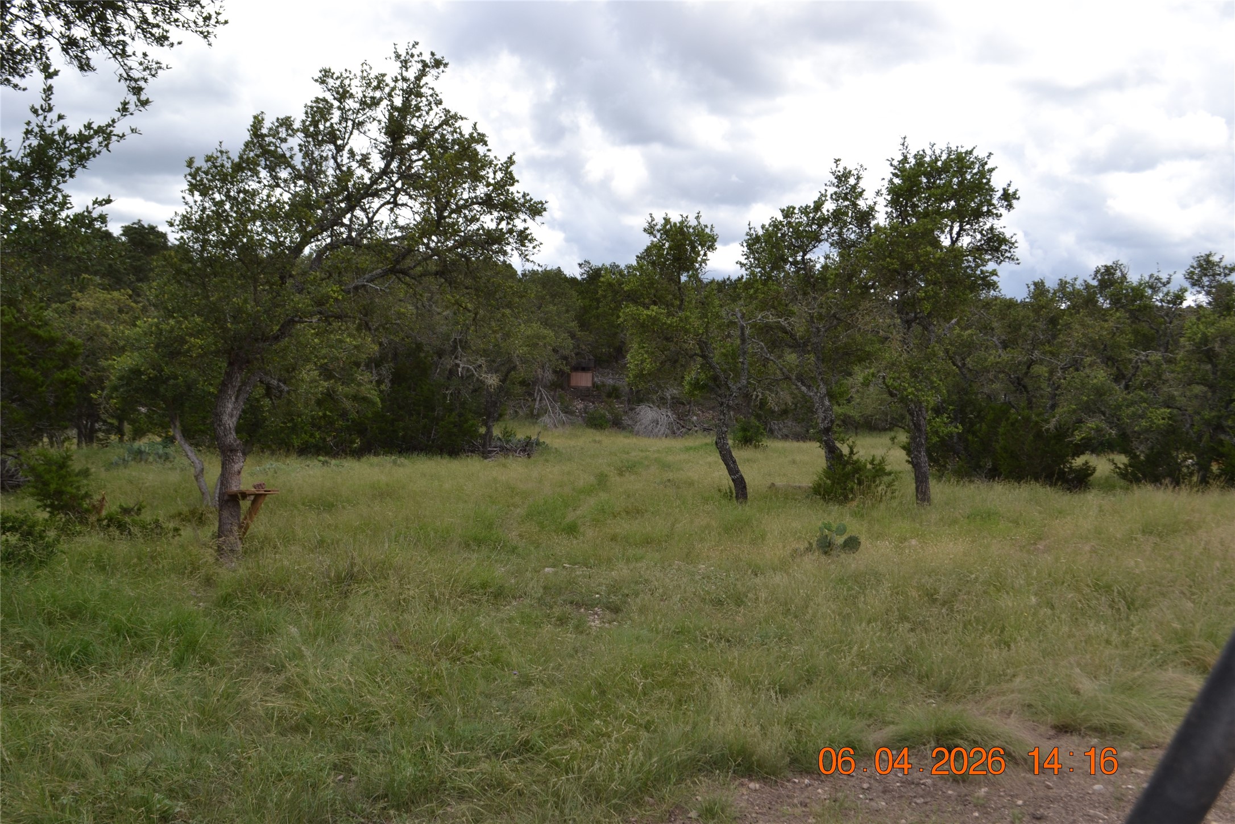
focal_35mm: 36
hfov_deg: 53.1
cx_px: 618
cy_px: 412
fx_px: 1235
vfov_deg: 36.9
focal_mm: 24
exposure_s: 1/200
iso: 100
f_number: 8
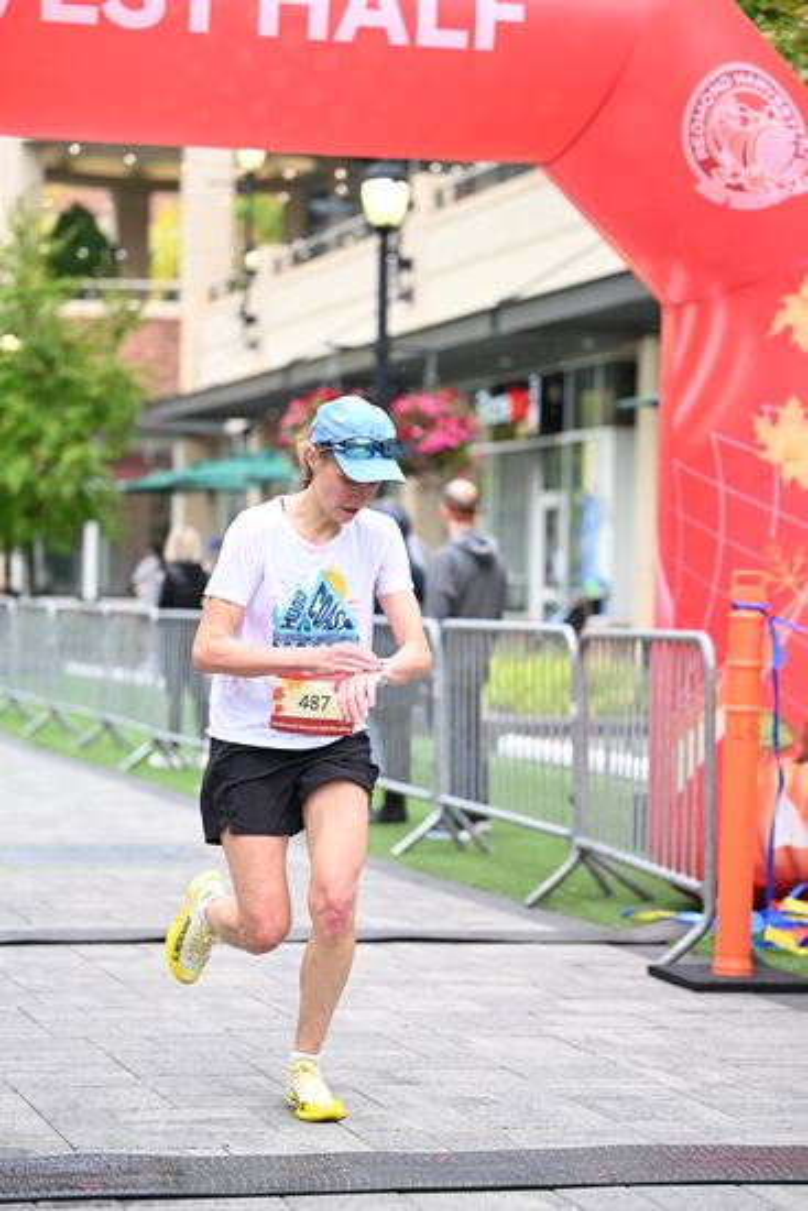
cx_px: 404
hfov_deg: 15.2
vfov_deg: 22.6
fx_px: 3028
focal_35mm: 90
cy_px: 606
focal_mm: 90
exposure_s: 1/1250
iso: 1250
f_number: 2.8
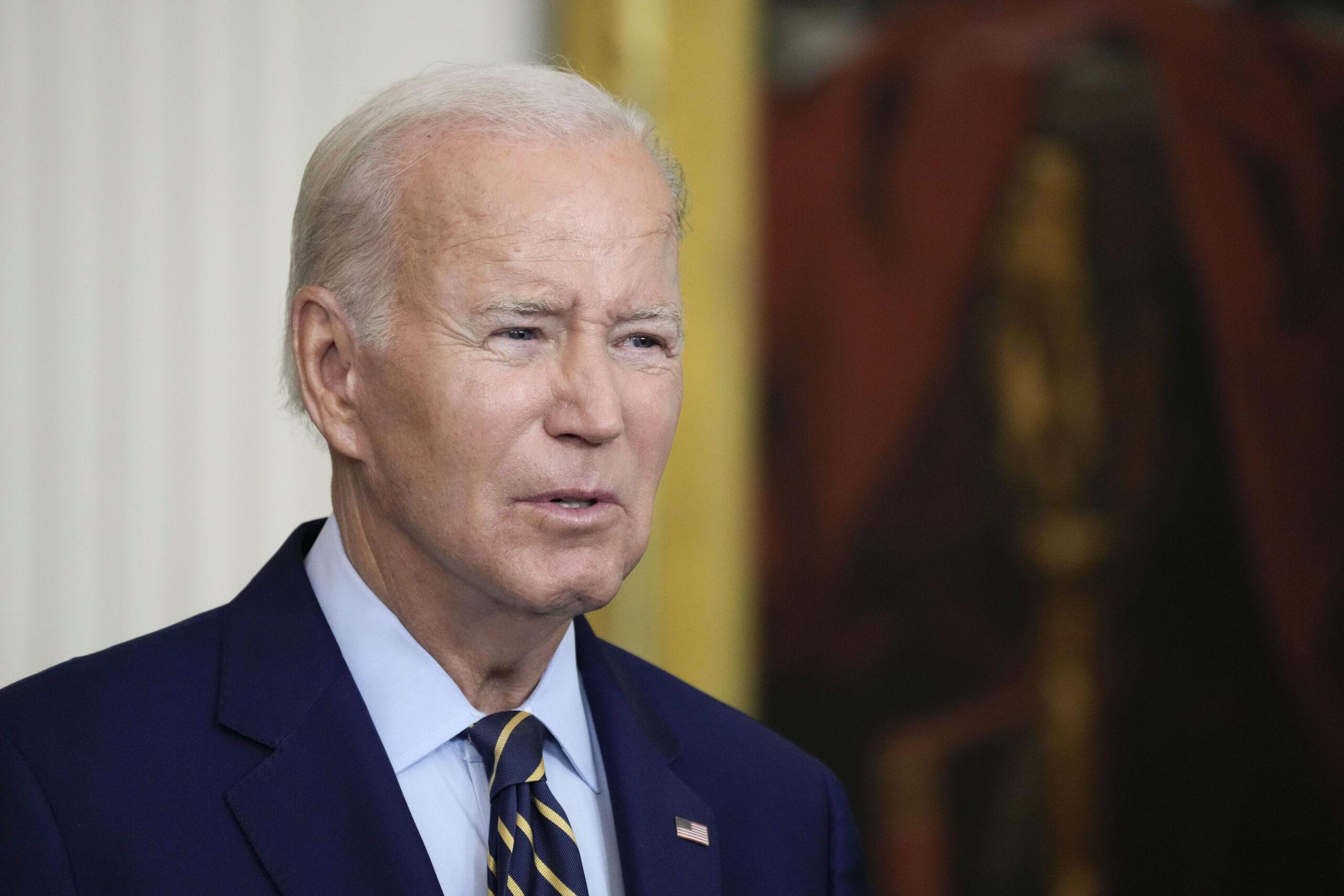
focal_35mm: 400
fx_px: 14933
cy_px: 448
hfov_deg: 5.2
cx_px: 672
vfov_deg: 3.4
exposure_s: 1/250
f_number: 5.6
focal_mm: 400
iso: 4000
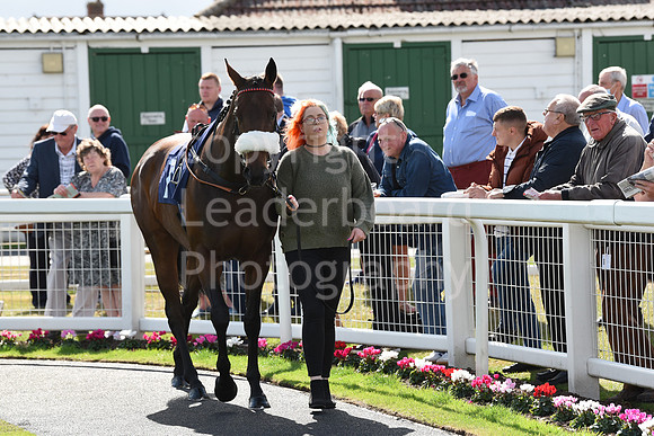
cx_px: 327
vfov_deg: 8.9
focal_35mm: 155
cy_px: 218
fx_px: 2816
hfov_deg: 13.2
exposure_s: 1/1250
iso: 500
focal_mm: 155
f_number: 5.6
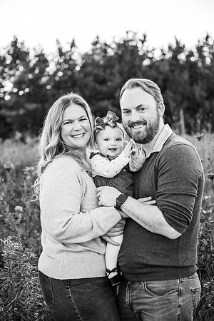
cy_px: 160
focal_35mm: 59
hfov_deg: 23.0
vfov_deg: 33.9
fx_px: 526
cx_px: 107
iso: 640
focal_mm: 59
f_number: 2.8
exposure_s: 1/640
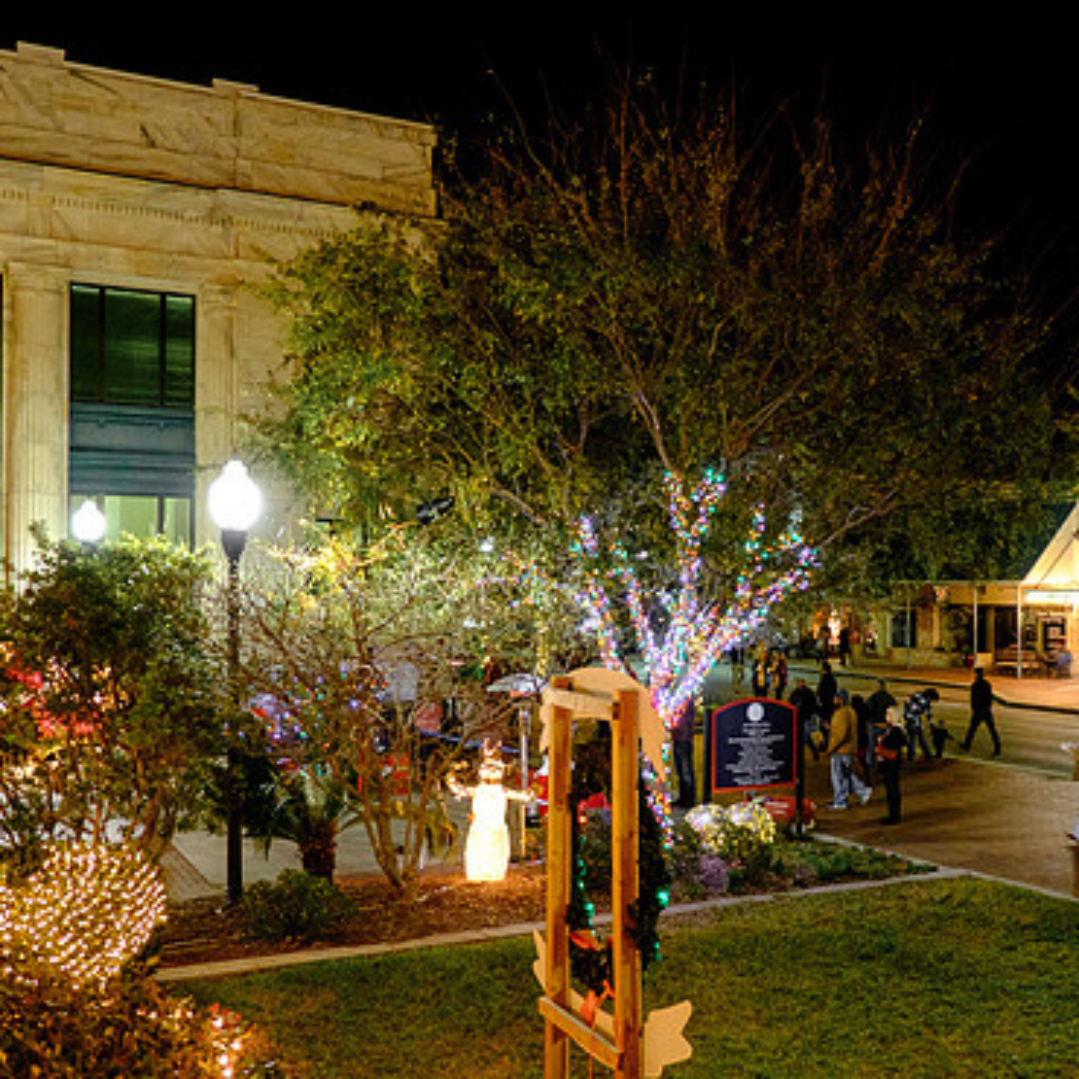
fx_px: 1270
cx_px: 665
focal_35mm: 36
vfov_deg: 46.0
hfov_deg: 45.7
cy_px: 558
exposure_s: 1/30
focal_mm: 18
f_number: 2.8
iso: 2500
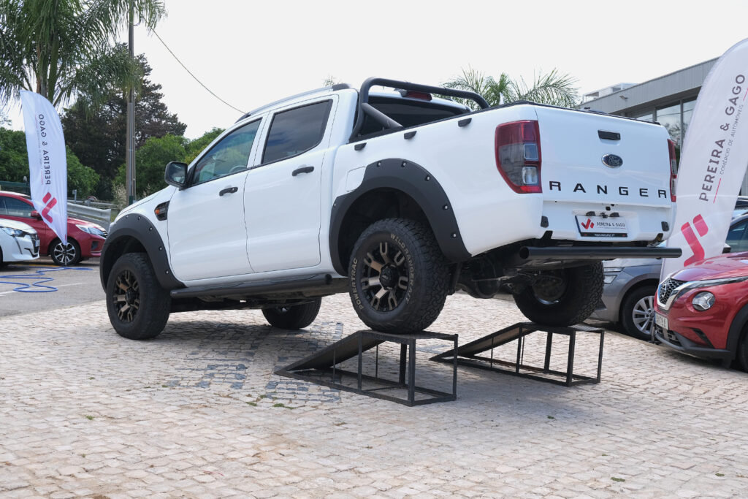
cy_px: 250
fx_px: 1039
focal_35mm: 50
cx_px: 374
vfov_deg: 27.0
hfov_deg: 39.6
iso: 160
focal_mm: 33.3
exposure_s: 1/160
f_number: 9
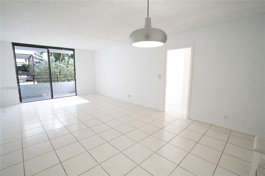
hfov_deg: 96.7
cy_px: 88
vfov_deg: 73.7
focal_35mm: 16
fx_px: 118
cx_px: 132
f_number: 9
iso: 1000
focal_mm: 16
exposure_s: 1/160
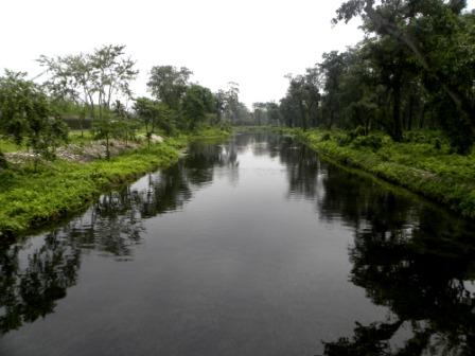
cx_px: 238
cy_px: 178
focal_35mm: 26
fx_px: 357
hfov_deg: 67.3
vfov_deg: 53.1
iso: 64
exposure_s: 1/277
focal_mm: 4.6
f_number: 5
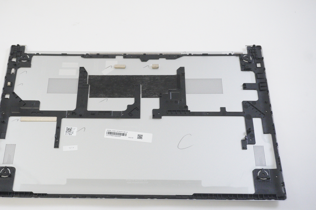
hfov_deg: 42.6
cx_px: 133
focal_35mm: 46
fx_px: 403
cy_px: 121
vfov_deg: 29.1
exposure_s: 1/250
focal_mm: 26
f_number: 5.6
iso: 5000
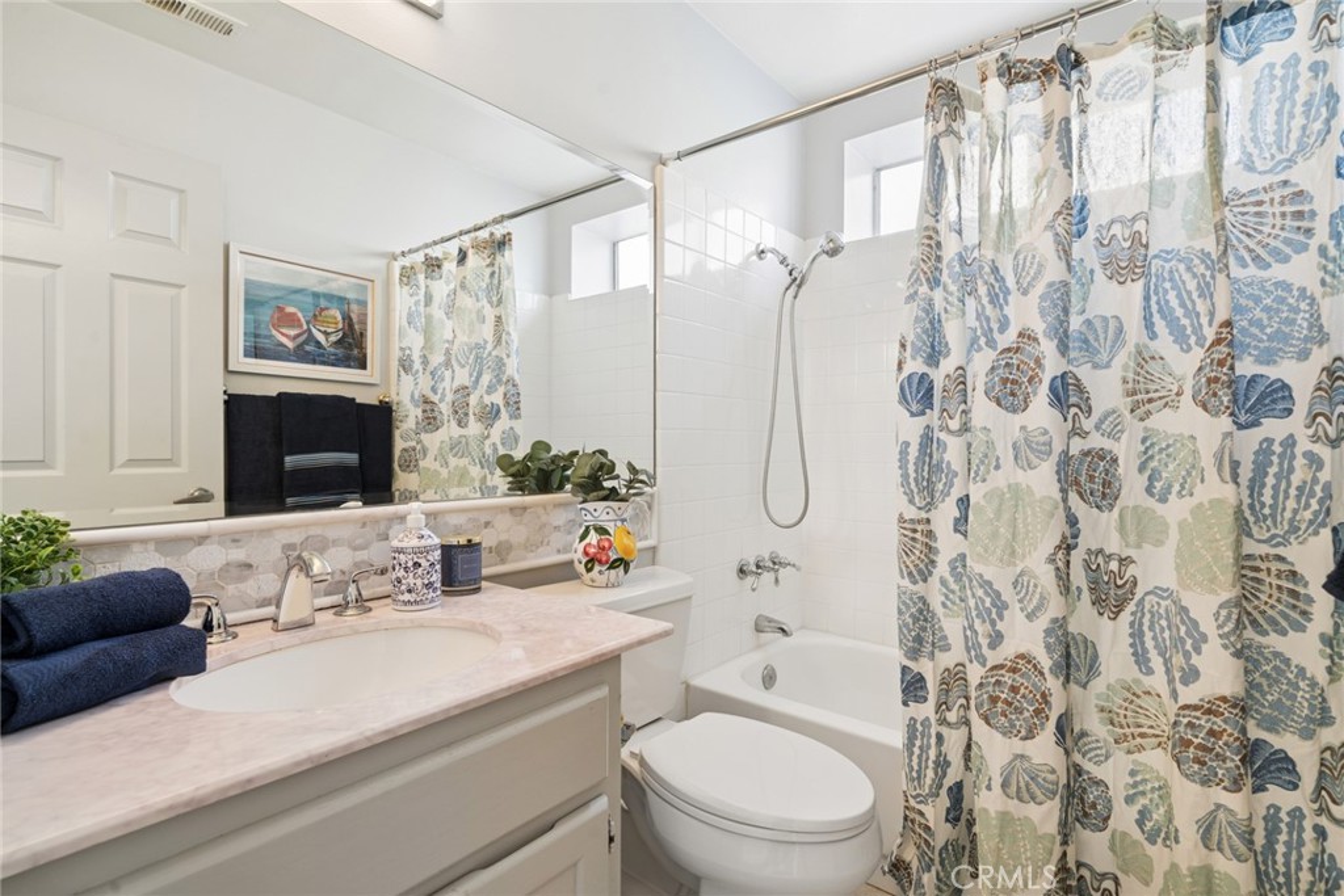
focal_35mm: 16
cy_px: 448
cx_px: 672
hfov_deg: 96.7
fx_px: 597
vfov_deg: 73.8
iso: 100
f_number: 8
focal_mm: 16
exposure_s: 1/2.5
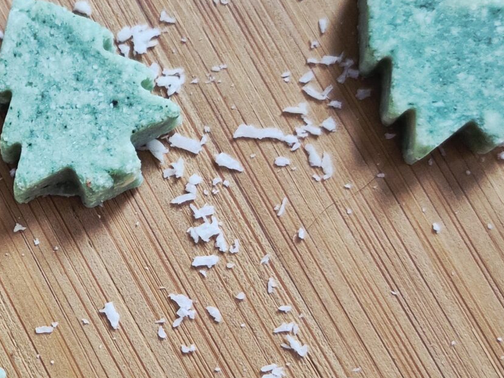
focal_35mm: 71
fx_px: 1034
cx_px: 34
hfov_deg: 26.3
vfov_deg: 20.6
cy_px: 278
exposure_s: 1/100
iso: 640
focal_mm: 5.4
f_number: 1.8
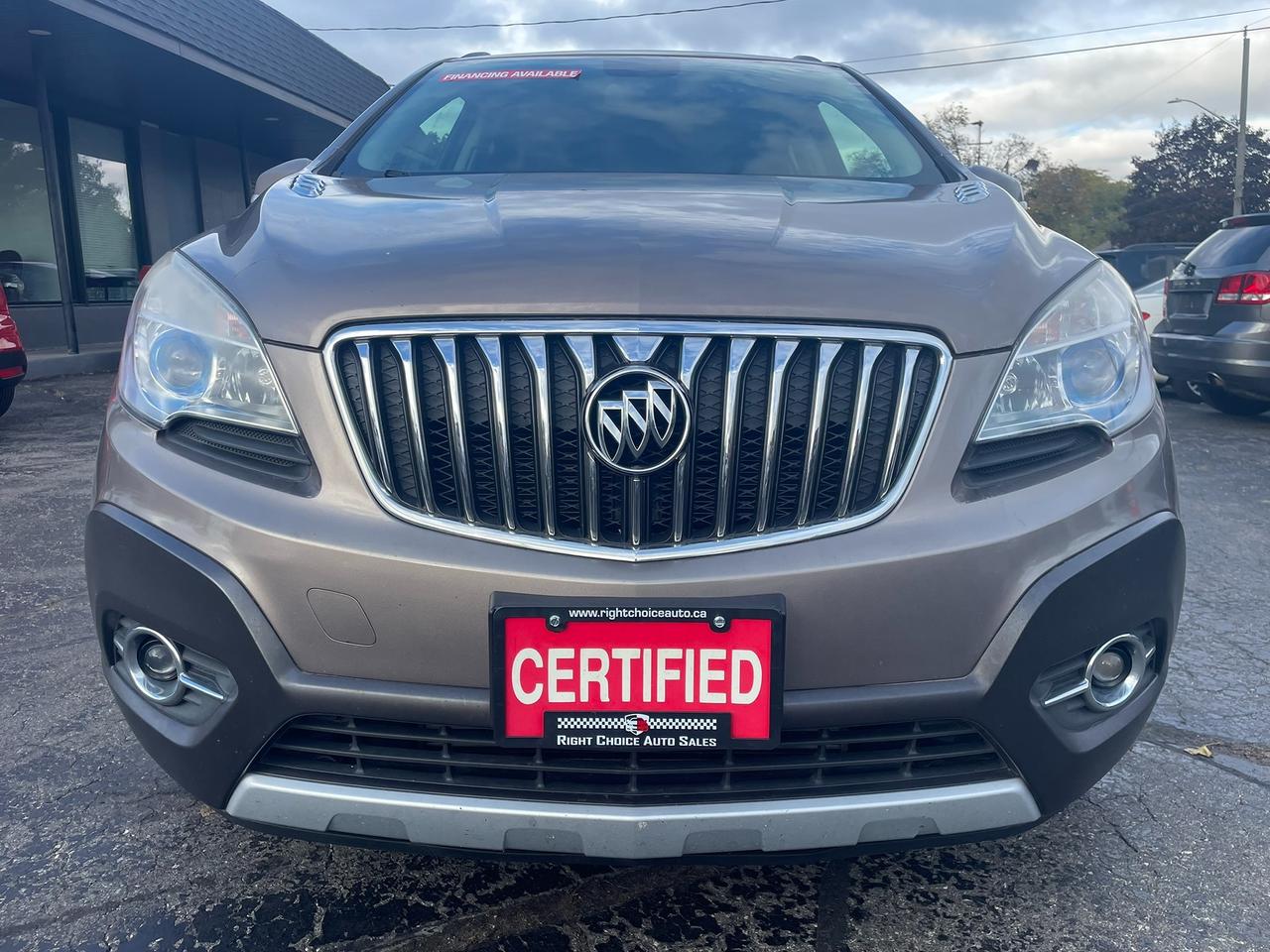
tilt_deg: -9.8
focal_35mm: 26
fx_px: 954
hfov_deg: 67.3
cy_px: 476
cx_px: 635
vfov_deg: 53.1
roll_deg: +1.8
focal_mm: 4.2
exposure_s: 1/754
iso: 32
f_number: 1.6
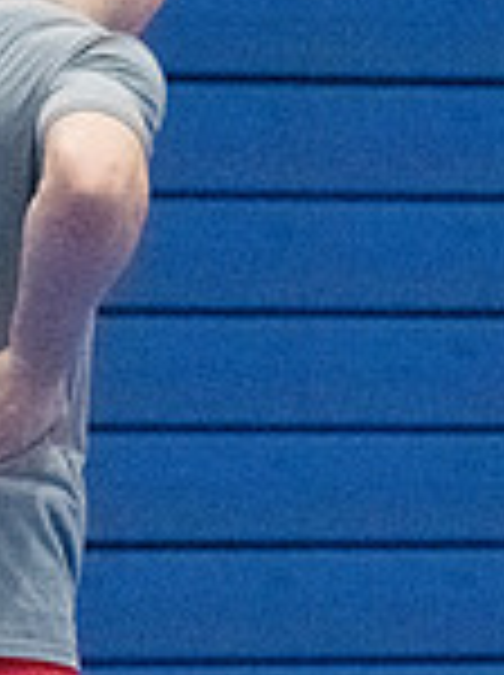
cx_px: 774
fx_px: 13550
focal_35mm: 696
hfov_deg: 2.1
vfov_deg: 2.9
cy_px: 364
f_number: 4.5
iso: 10000
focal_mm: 125
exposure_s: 1/1600
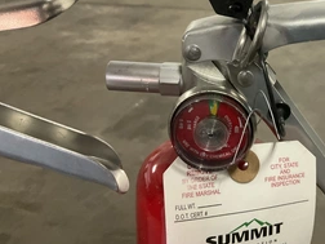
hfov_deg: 40.0
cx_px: 248
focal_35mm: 46
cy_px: 63
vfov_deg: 31.0
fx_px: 432
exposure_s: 1/60
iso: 250
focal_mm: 3
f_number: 1.8
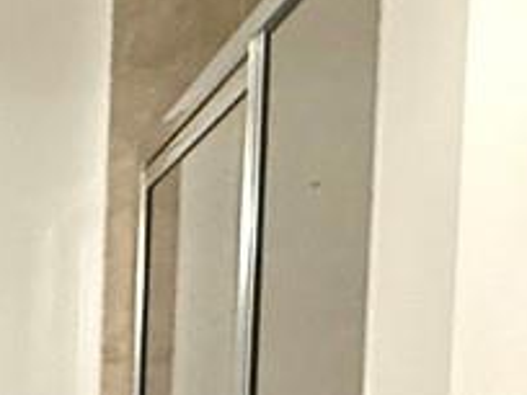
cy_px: 578
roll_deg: +0.1
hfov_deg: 14.3
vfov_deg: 12.8
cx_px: -589
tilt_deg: -3.3
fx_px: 1675
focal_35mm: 110
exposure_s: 1/60
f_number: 2.2
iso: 250
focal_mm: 2.22
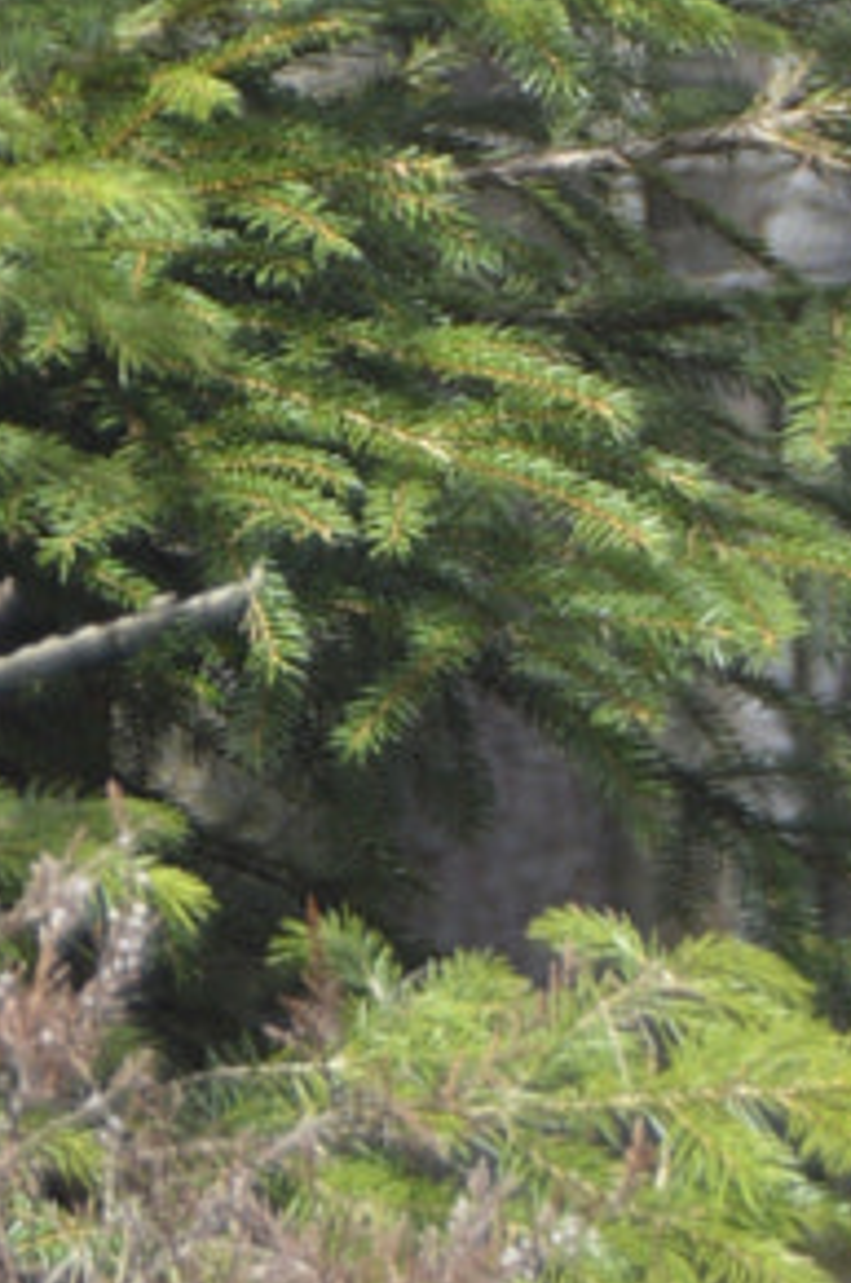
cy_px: -1001
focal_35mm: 380
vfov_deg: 5.4
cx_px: -1393
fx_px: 13521
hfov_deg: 3.5
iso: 125
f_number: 5.6
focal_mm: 46
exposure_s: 1/125
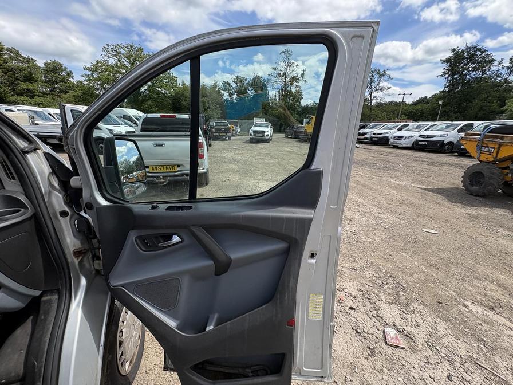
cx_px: 256
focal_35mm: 14
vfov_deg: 85.7
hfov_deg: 102.1
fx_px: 207
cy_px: 192
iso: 64
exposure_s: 1/956
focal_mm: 2.22
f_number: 2.2
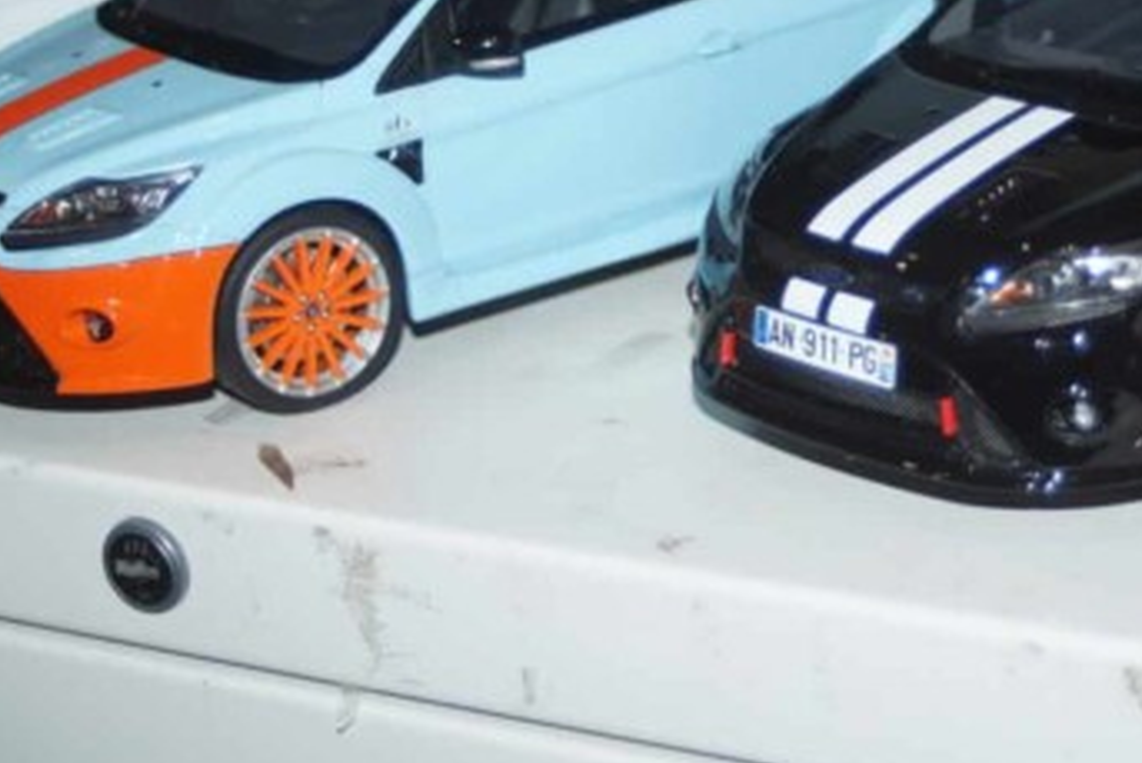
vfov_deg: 14.8
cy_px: 210
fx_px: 2916
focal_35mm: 92
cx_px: 829
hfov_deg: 22.0
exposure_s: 1/125
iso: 400
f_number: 4
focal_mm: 35
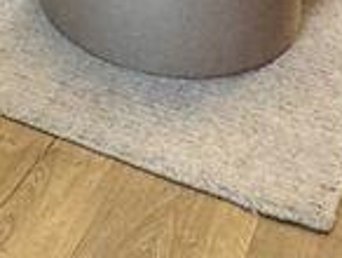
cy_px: -267
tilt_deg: -18.3
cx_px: -117
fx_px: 970
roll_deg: +2.7
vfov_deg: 13.0
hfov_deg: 18.4
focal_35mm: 98
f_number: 2.2
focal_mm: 2.22
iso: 500
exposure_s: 1/50
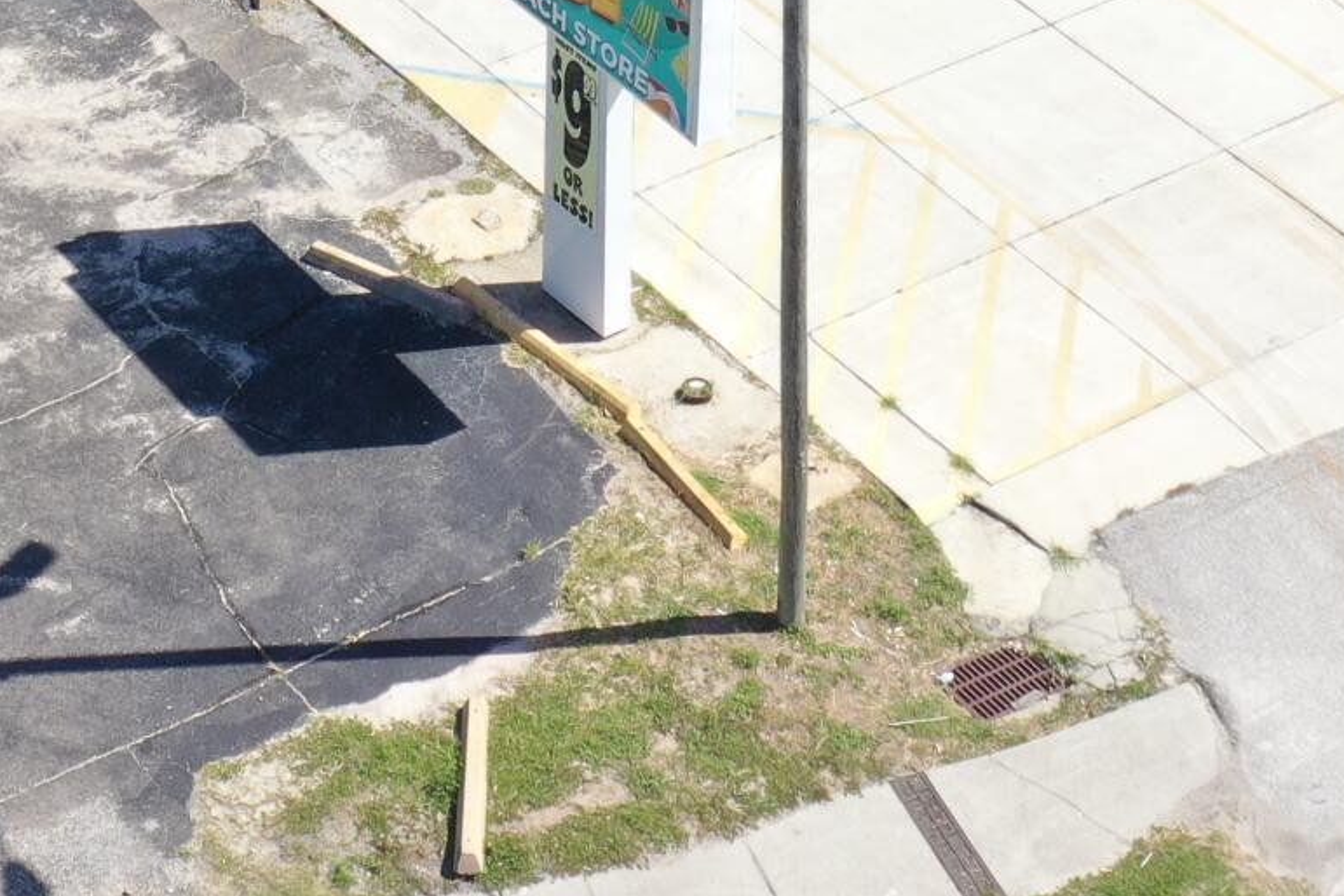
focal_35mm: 109
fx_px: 4069
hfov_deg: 18.7
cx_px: 380
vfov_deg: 11.5
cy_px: -790
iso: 100
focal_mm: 10.26
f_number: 5.6
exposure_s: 1/320
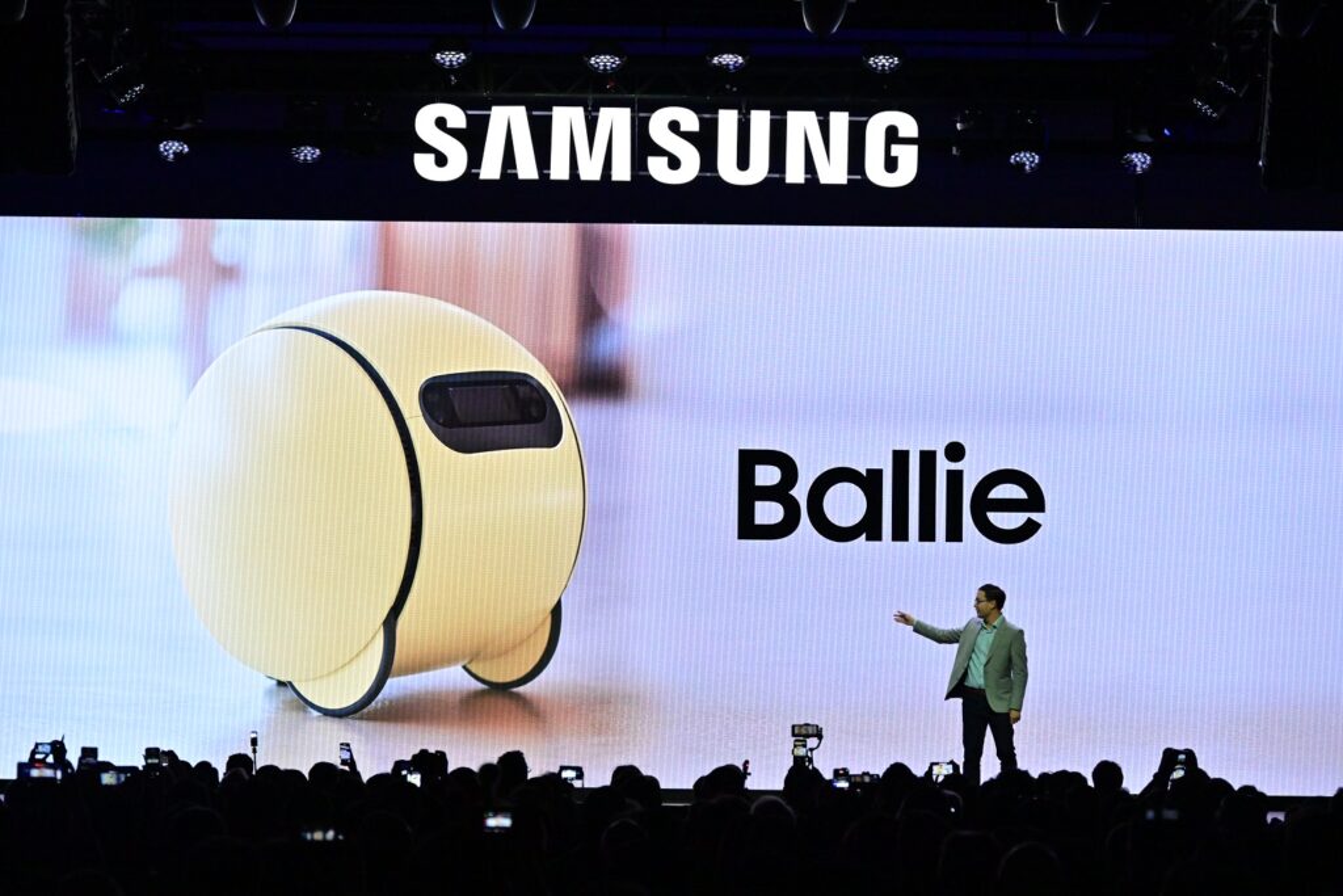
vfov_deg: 11.9
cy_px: 448
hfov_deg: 17.8
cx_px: 672
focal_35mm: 115
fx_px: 4290
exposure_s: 1/350
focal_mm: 115
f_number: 6.3
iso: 8000
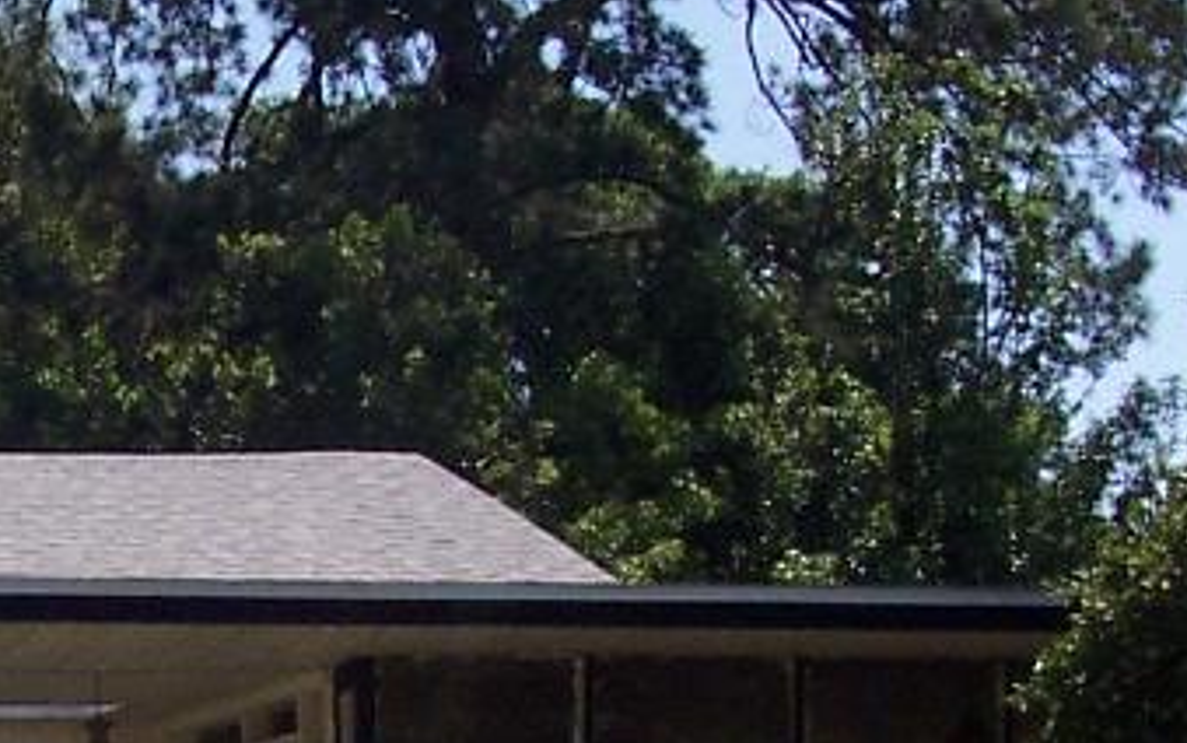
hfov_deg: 14.7
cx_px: -91
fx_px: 4497
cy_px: 845
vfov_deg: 9.3
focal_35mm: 139
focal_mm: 5.6
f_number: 5.6
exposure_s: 1/750
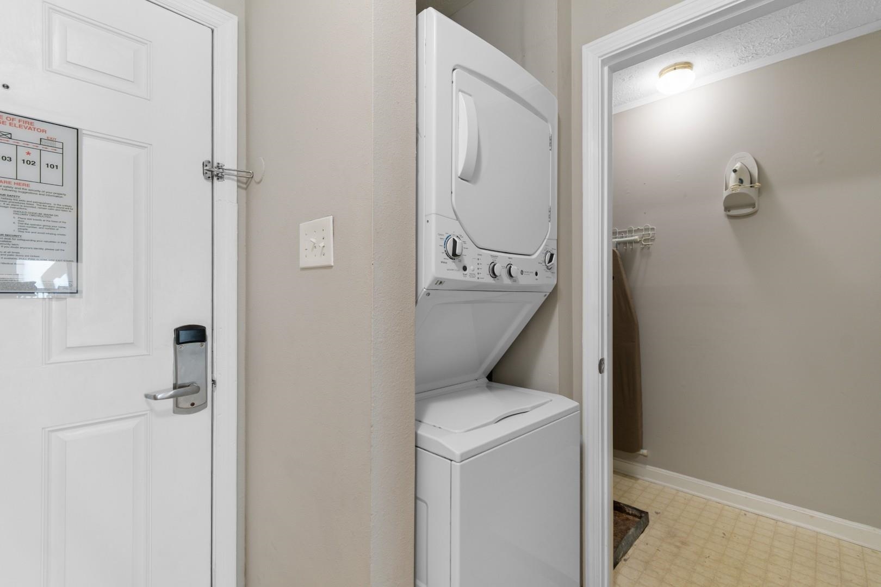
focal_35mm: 15
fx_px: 367
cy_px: 294
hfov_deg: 100.4
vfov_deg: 77.3
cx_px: 440
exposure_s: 1/8
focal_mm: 10
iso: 100
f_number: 4.5
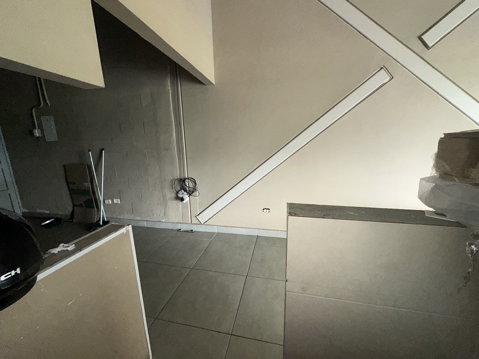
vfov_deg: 85.7
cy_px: 180
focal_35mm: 14
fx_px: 194
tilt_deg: -13.3
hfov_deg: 102.1
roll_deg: +0.9
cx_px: 240
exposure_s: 1/113
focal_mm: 2.22
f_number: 2.2
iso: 160
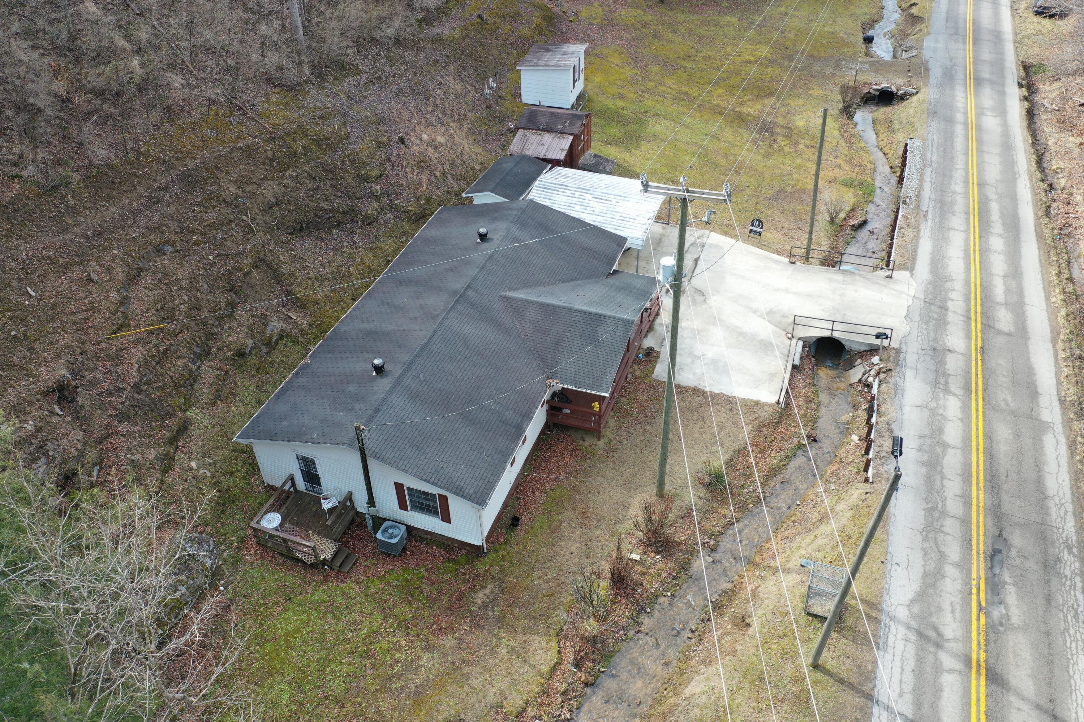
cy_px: 361
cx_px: 542
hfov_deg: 65.5
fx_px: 843
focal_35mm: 28
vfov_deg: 46.4
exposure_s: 1/120
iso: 100
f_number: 4.5
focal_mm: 10.26
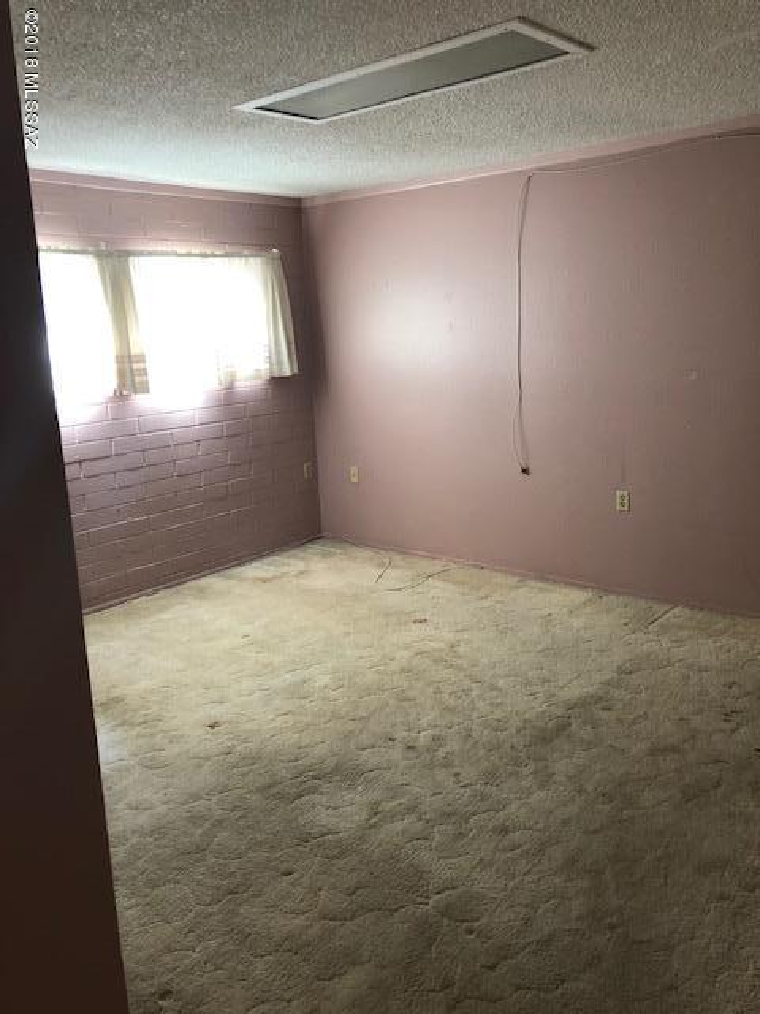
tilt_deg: -11.9
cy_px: 507
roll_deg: +3.1
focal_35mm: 28
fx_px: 820
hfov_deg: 49.7
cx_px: 380
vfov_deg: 63.4
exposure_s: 1/15
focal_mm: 4
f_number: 1.8
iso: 40
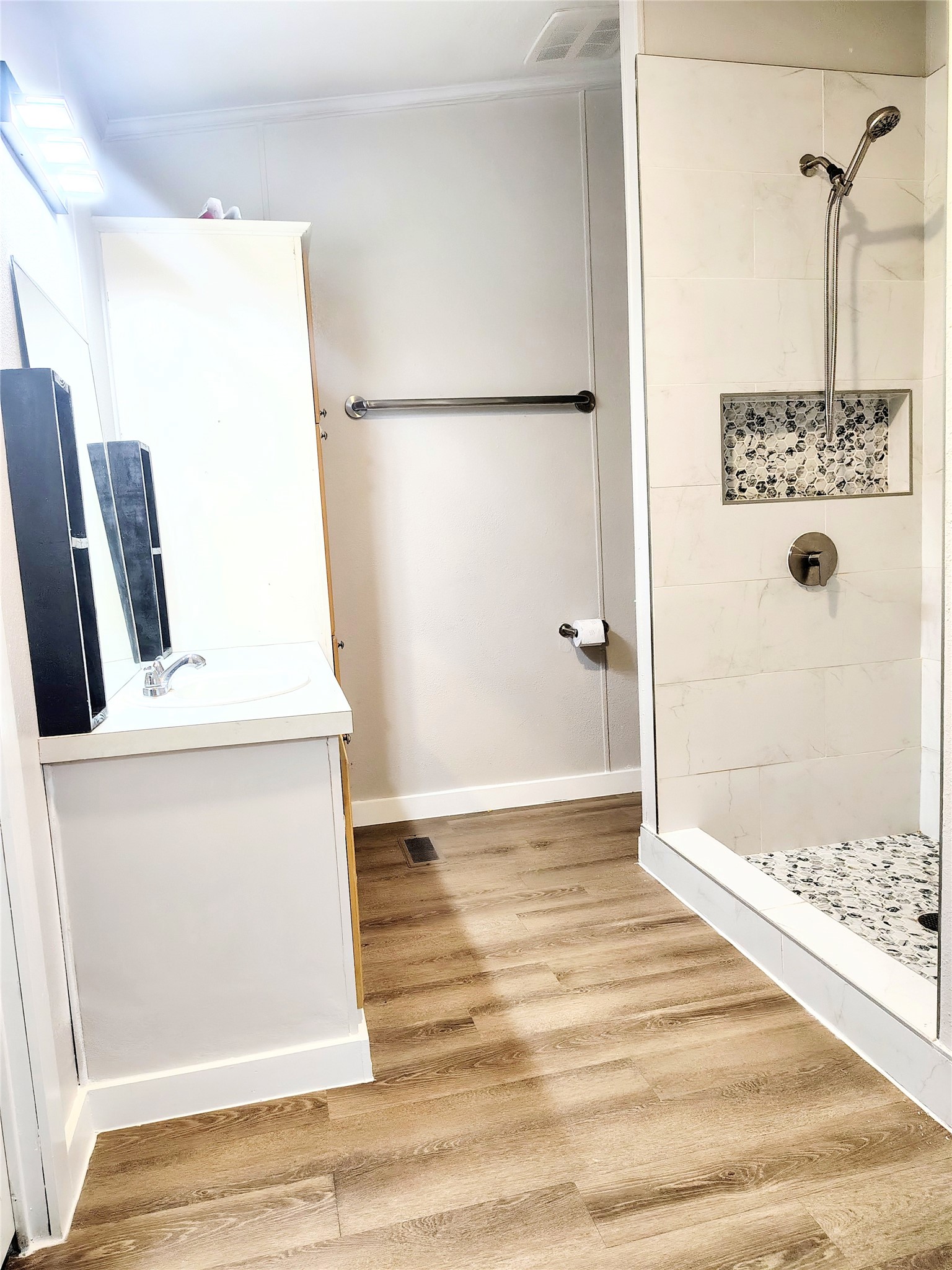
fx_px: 880
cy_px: 635
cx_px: 476
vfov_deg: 71.6
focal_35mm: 24
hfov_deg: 56.8
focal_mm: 5.56
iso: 1125
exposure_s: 1/120
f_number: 1.8
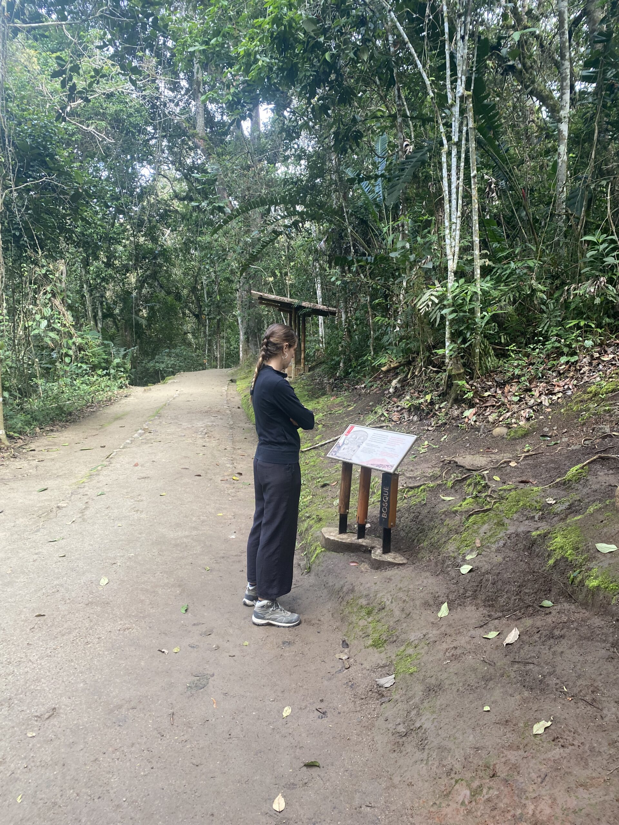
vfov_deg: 67.3
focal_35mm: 26
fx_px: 620
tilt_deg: -5.0
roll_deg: -1.2
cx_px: 310
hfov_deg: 53.1
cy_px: 412
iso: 80
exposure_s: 1/122
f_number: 1.8
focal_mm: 4.25
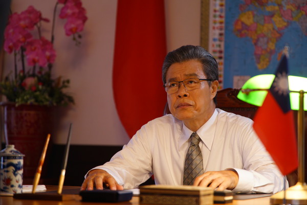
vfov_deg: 10.2
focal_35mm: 135
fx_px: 1152
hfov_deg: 15.2
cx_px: 154
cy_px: 102
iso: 640
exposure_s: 1/40
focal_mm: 135
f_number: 4
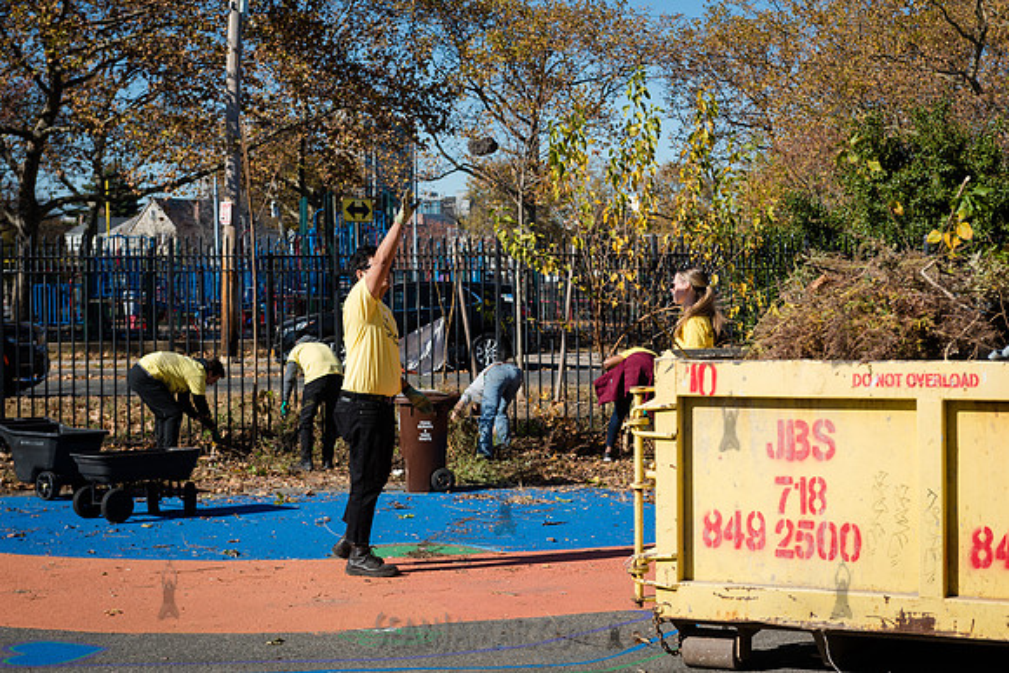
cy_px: 336
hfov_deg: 28.8
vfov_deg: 19.5
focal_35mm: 70
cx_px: 504
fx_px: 1962
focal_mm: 70
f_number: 5
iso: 100
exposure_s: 1/500
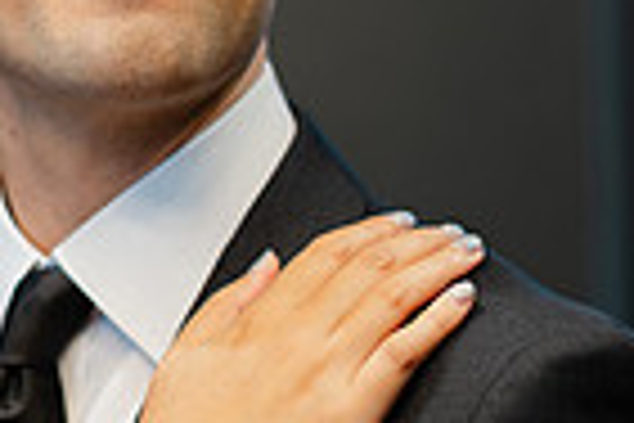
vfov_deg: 5.0
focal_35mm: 274
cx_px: -207
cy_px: 286
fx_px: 4825
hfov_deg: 7.4
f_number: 1.7
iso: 400
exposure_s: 1/60
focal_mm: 80
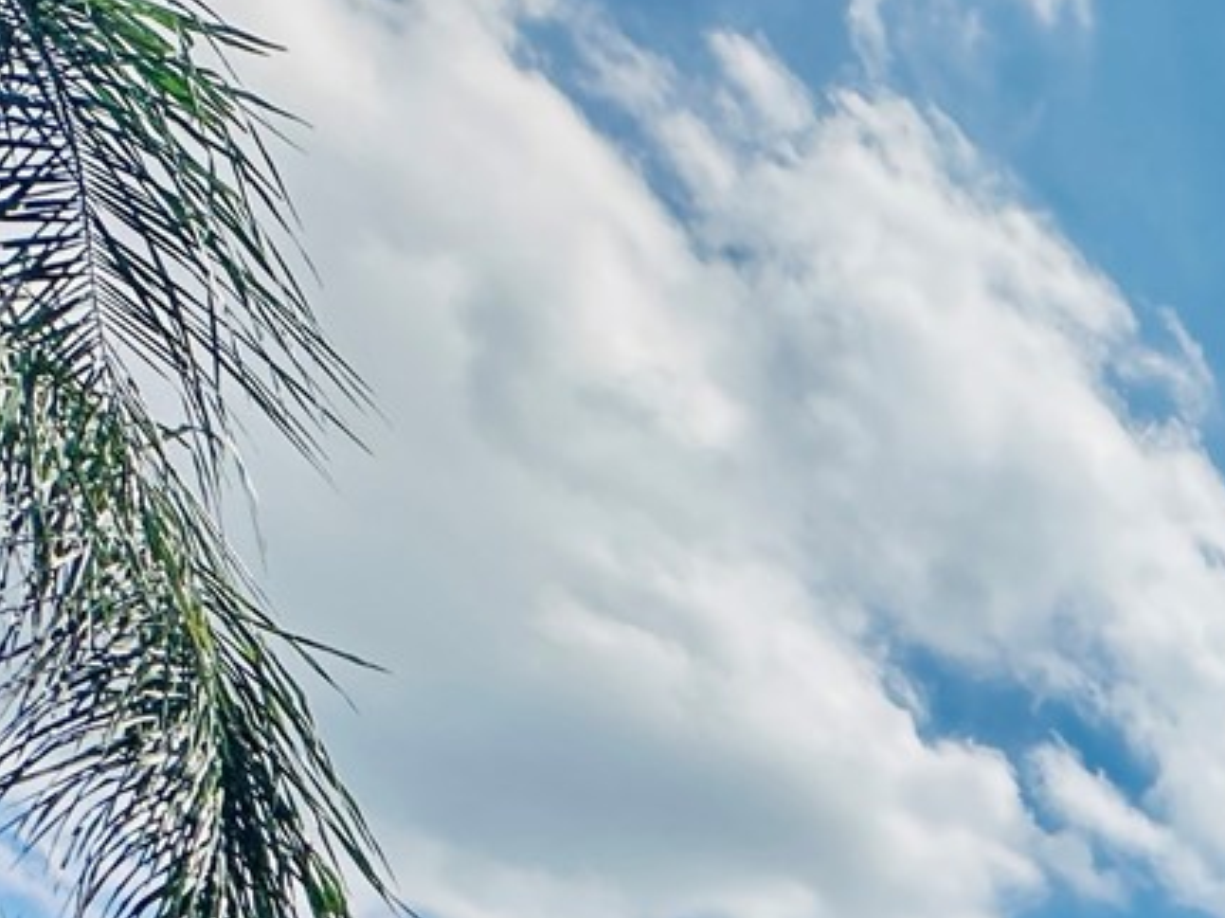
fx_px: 1840
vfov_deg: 20.2
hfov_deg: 26.9
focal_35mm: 52
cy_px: 1648
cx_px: 1813
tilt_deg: +0.9
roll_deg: -0.3
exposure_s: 1/2174
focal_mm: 2.22
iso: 50
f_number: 2.2
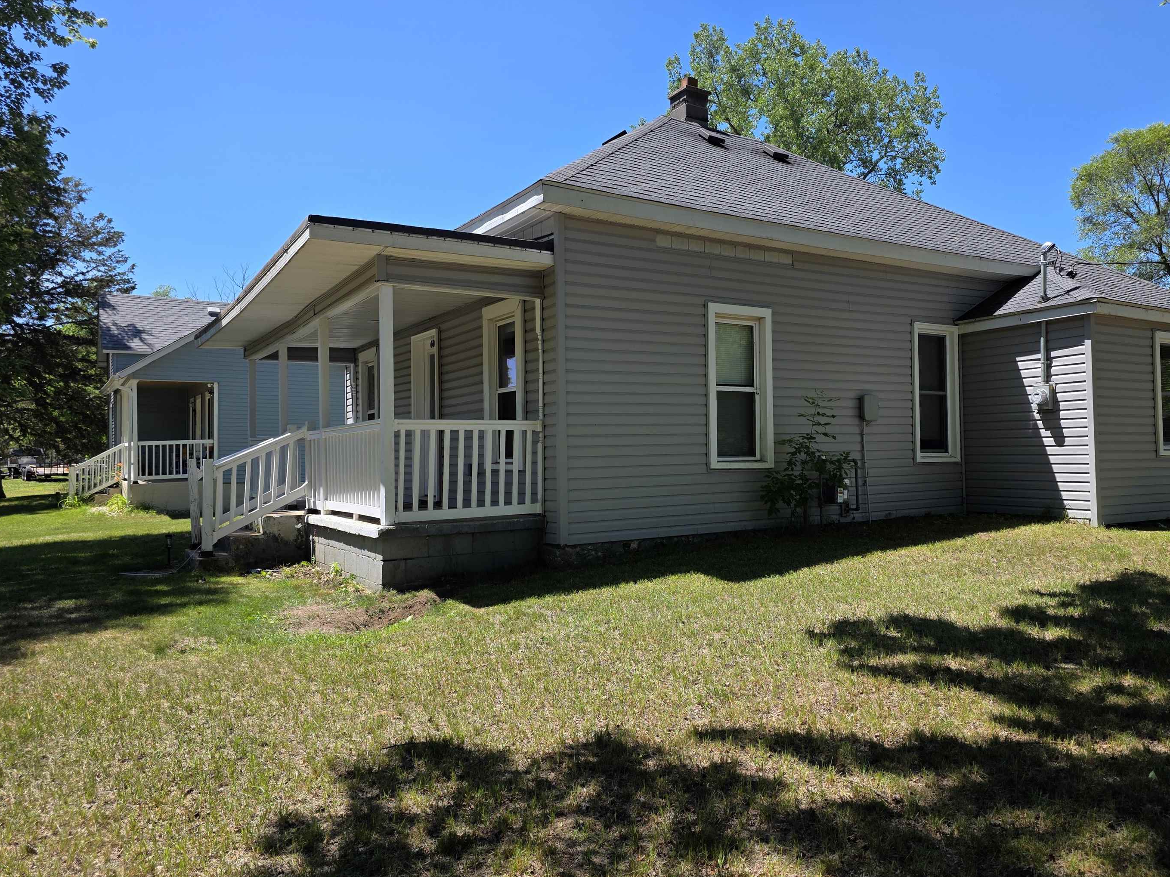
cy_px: 441
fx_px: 879
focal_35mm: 26
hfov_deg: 67.1
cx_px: 656
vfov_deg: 53.1
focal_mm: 6.3
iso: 80
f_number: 1.7
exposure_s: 1/3109
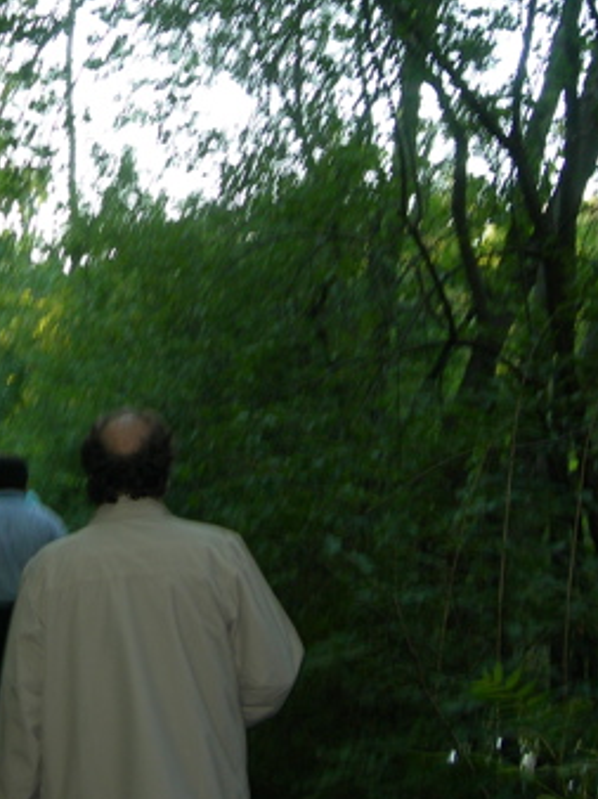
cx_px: 47
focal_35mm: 72
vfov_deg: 26.8
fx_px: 1661
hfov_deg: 20.0
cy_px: 246
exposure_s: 1/59.3
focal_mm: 7.8
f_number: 2.8
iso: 50
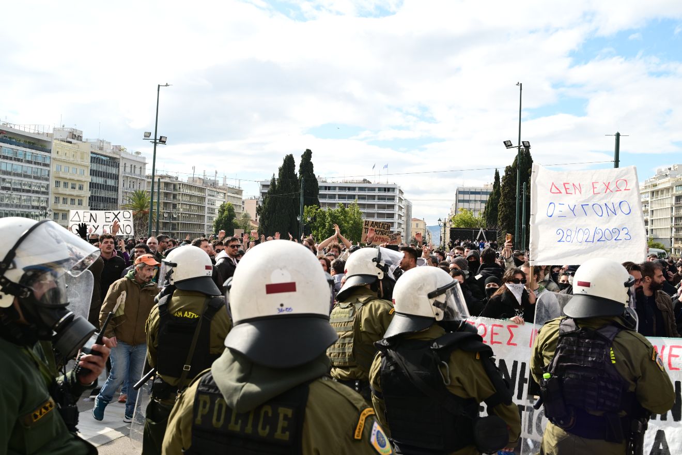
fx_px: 654
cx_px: 341
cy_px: 228
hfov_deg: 55.1
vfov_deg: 38.4
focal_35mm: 34
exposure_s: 1/800
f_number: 7.1
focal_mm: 34.5
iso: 400
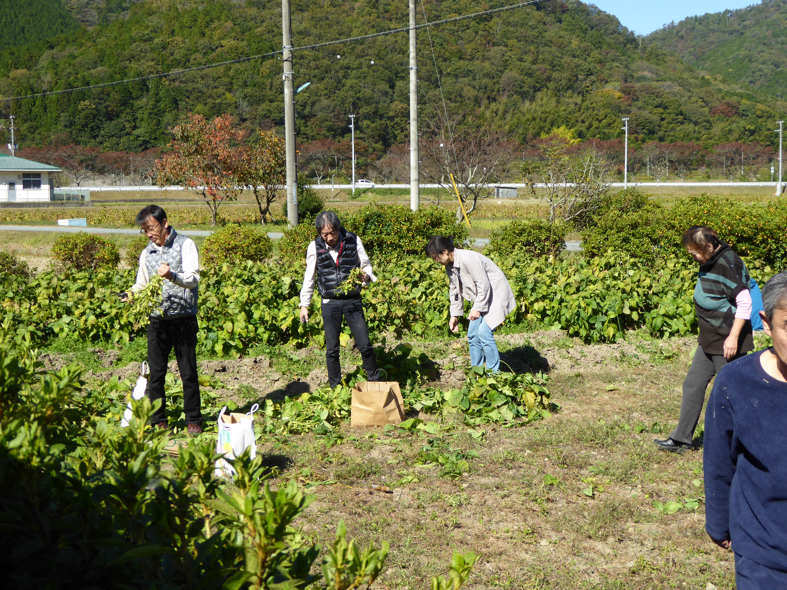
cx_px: 394
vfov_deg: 27.5
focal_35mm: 53
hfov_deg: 36.2
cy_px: 295
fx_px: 1205
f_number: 4.1
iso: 100
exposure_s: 1/500
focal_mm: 9
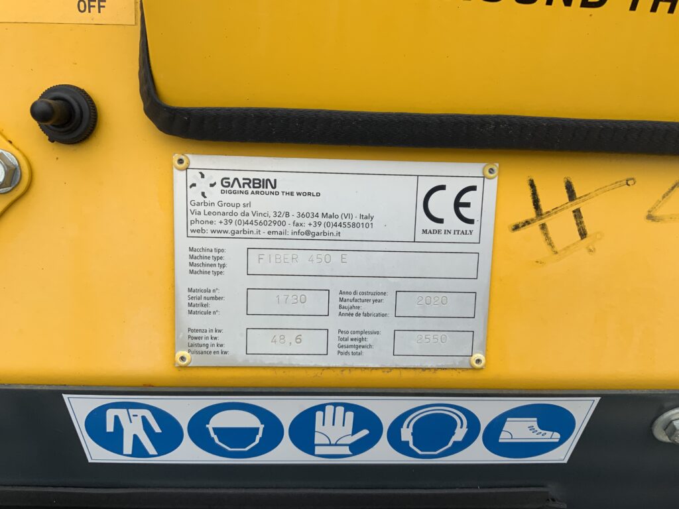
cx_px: 340
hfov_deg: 61.7
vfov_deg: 48.2
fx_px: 569
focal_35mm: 29
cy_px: 254
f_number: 1.8
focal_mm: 3
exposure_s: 1/912
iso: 16
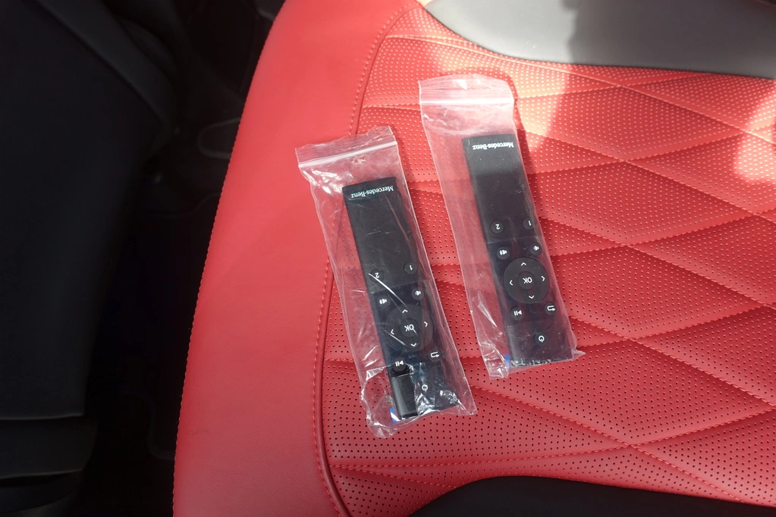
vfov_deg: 53.1
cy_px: 258
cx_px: 388
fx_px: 517
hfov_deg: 73.7
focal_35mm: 24
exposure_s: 1/80
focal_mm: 8.8
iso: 125
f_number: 2.8
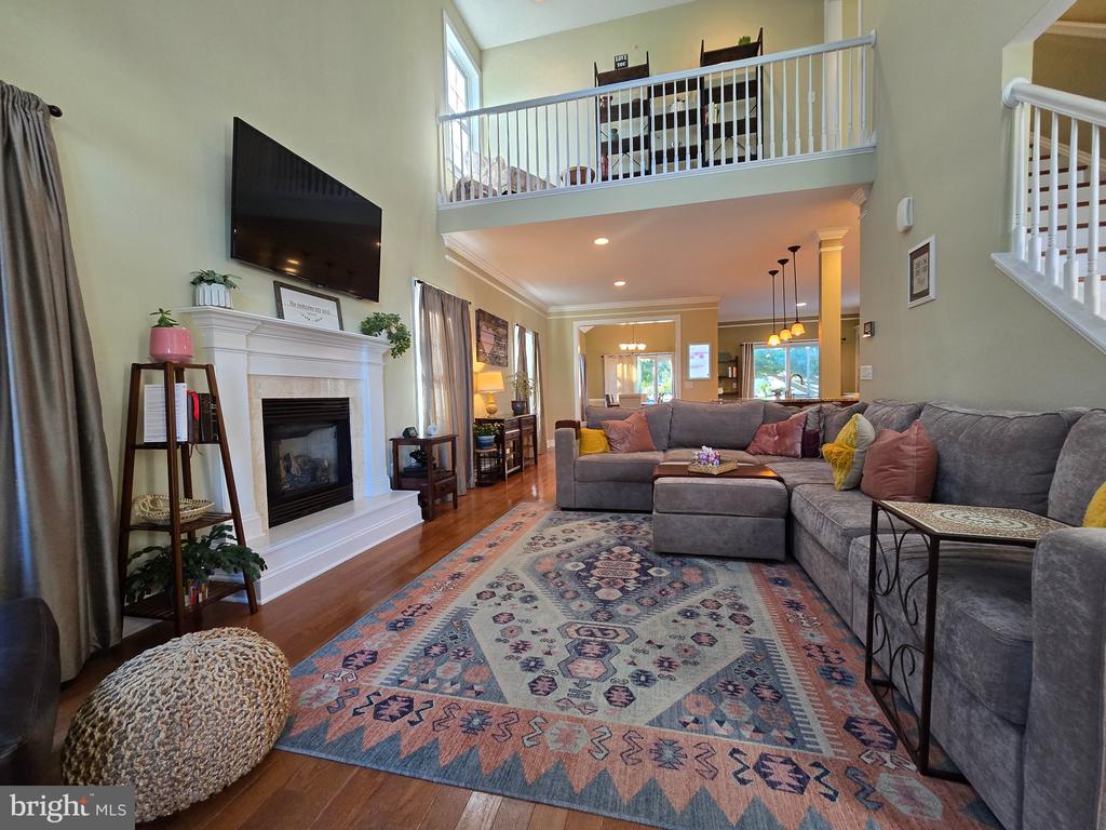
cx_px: 553
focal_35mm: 13
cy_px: 415
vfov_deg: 89.9
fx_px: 415
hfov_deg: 106.2
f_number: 2.2
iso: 200
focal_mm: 2.2
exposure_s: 1/60
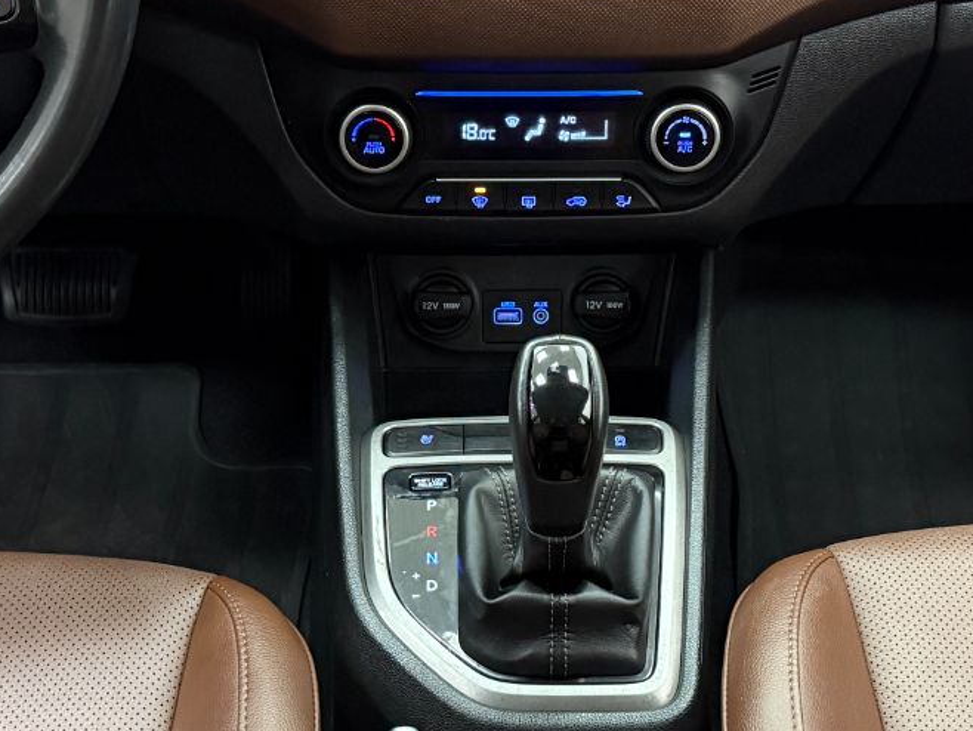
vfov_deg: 21.0
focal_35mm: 70
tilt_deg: -34.1
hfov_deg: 27.8
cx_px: 489
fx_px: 1968
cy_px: 271
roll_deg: -0.7
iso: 800
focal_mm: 6.76
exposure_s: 1/60
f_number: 1.78
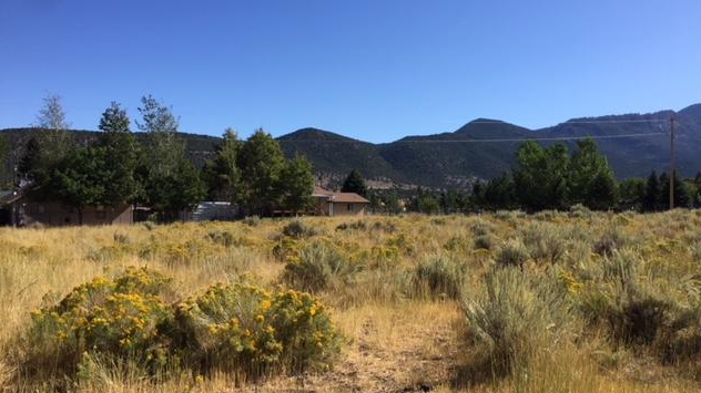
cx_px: 350
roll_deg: -2.5
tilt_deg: -0.1
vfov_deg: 36.6
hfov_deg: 61.0
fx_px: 595
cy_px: 195
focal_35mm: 32
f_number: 2.2
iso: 32
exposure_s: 1/1582
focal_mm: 4.15
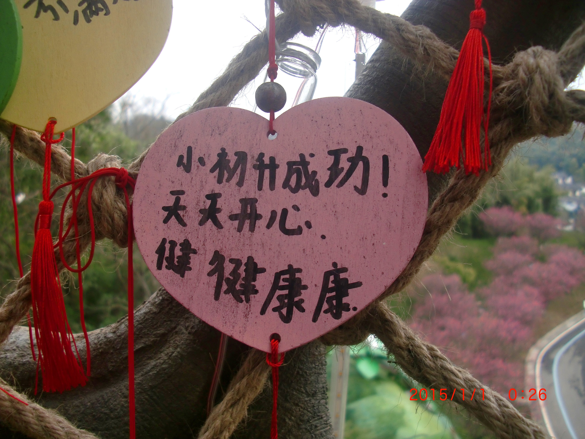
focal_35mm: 36
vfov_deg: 39.7
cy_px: 220
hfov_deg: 51.4
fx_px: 608
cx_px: 292
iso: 64
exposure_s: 1/250
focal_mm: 6.3
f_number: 2.8
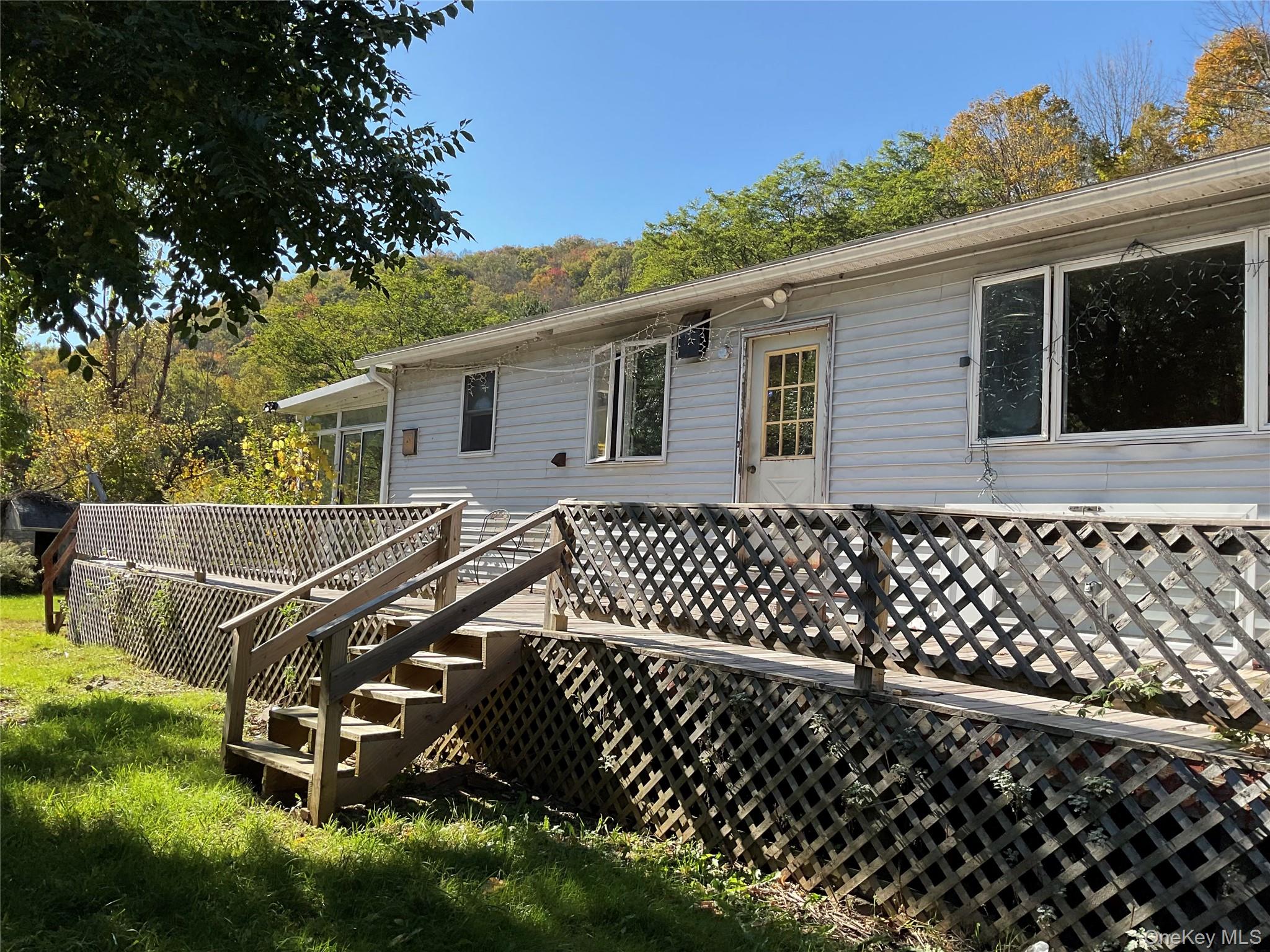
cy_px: 476
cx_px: 635
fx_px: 1064
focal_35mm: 29
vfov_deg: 48.2
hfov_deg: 61.7
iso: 16
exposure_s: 1/770
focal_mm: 3
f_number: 1.8
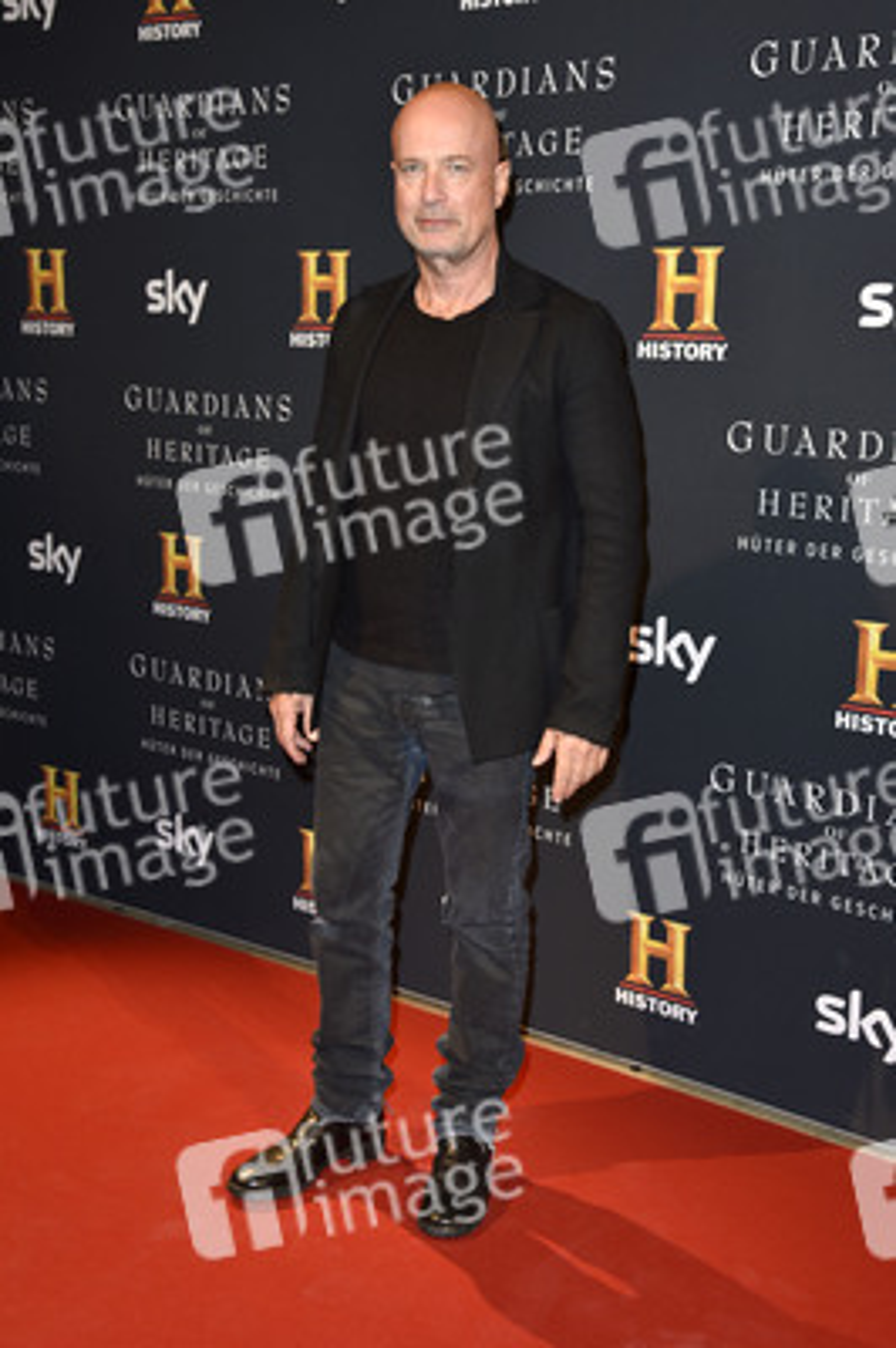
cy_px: 674
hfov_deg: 30.5
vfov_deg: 44.5
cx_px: 448
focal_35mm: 44
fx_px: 1645
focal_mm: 44
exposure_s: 1/125
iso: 640
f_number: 5.6
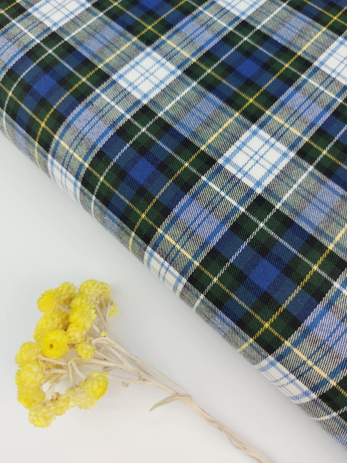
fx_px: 321
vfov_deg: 71.6
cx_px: 174
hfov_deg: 56.8
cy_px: 232
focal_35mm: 24
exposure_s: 1/100
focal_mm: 5.23
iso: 50
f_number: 1.8
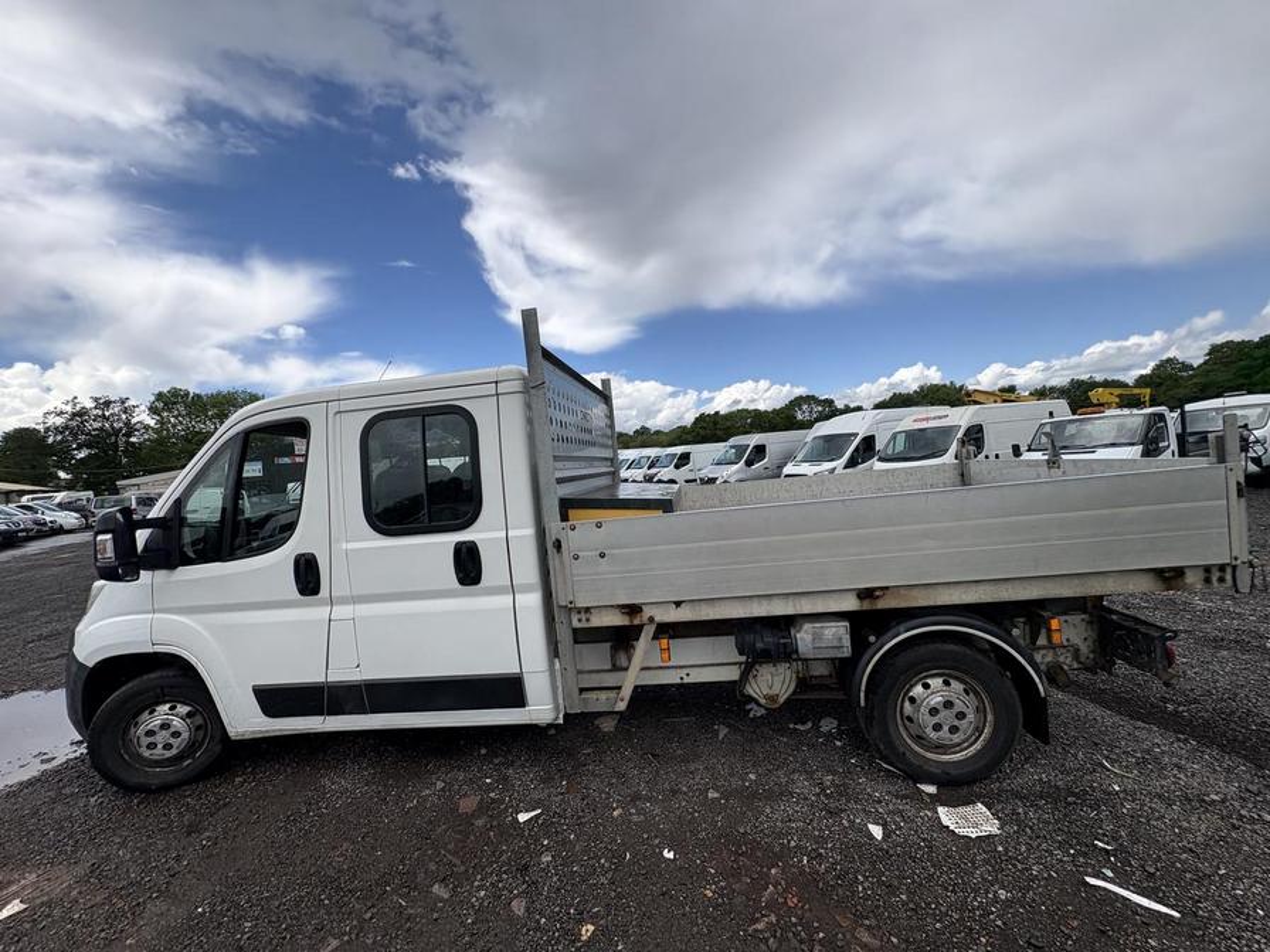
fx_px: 514
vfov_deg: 85.7
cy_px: 476
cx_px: 635
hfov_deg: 102.1
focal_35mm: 14
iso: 50
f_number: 2.2
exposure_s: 1/1880
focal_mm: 2.22
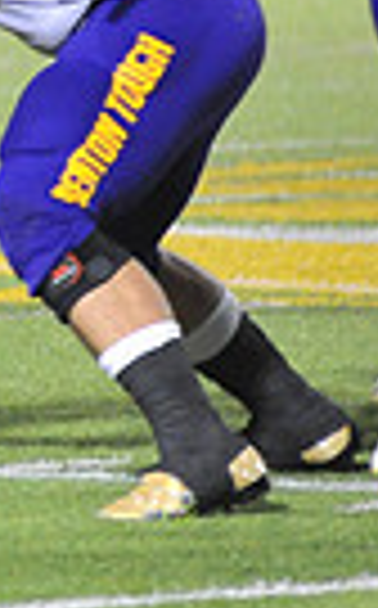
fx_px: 14518
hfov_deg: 1.5
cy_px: 5
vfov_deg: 2.4
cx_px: -918
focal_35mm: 878
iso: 4000
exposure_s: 1/160
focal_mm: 200
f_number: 4
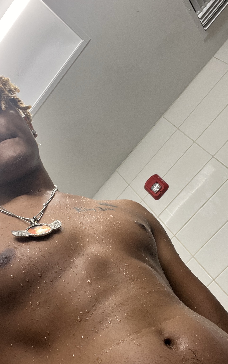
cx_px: 120
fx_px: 318
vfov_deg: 59.7
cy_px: 181
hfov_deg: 39.4
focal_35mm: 32
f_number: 2.2
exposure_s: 1/50
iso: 64
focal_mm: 2.71
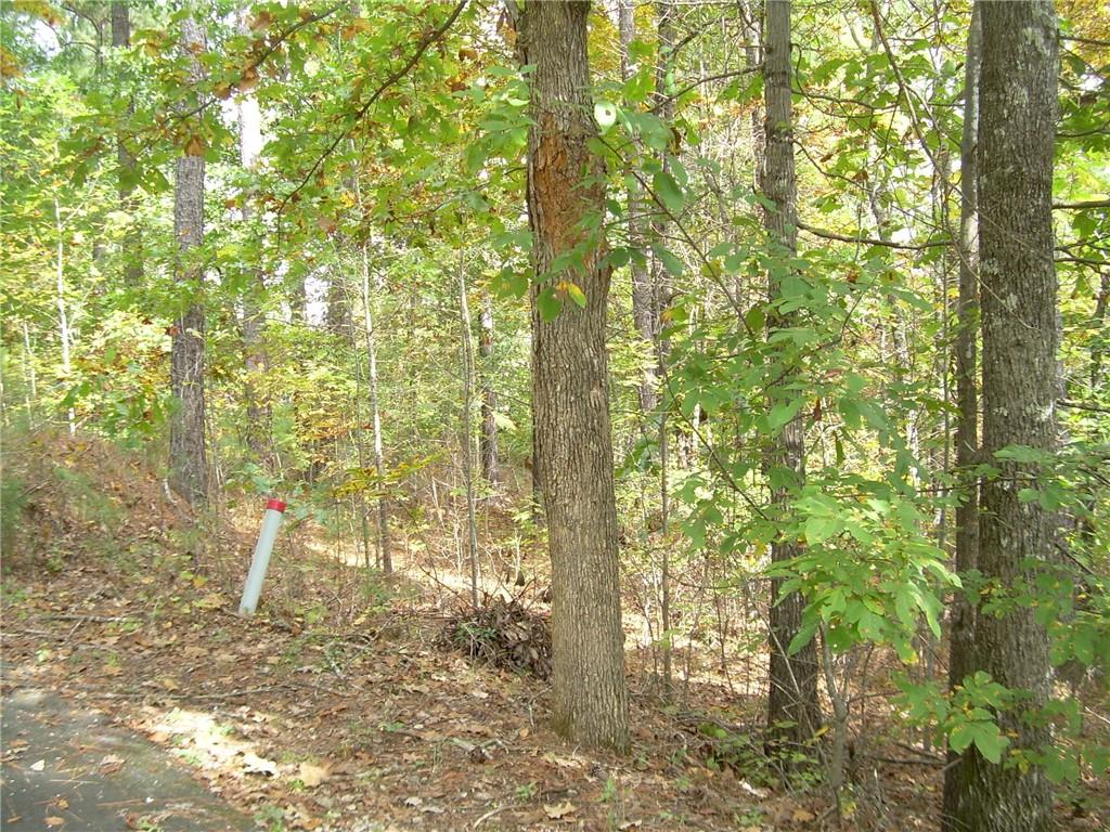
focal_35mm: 38
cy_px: 416
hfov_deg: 49.0
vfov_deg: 37.7
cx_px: 555
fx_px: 1219
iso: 50
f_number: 2.8
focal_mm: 6.3
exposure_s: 1/42.4
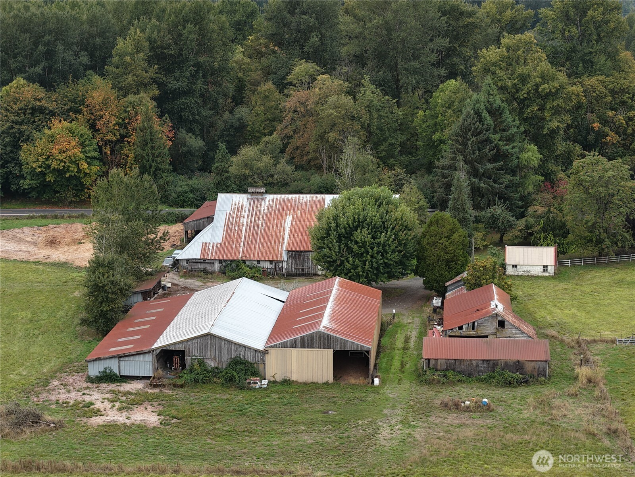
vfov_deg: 21.0
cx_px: 318
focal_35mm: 70
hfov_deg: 27.8
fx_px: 1284
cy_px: 238
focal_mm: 19.35
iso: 100
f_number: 2.8
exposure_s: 1/240
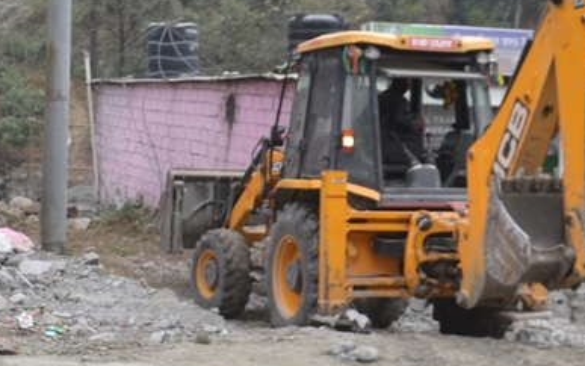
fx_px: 1547
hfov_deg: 21.4
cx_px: 233
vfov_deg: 13.4
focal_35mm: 97
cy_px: 73
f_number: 5.6
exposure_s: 1/125
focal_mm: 24
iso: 400
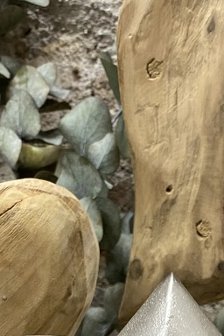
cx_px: 144
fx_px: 877
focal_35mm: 94
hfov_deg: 14.5
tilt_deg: -7.2
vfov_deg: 19.9
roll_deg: -0.6
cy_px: 441
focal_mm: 4.25
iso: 125
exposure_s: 1/100
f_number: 1.8
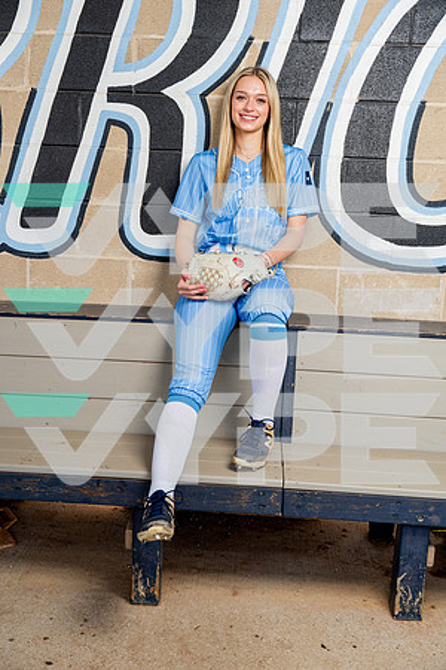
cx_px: 223
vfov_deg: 48.5
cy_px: 335
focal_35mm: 40
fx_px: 743
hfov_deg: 33.4
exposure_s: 1/250
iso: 100
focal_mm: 40
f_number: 4
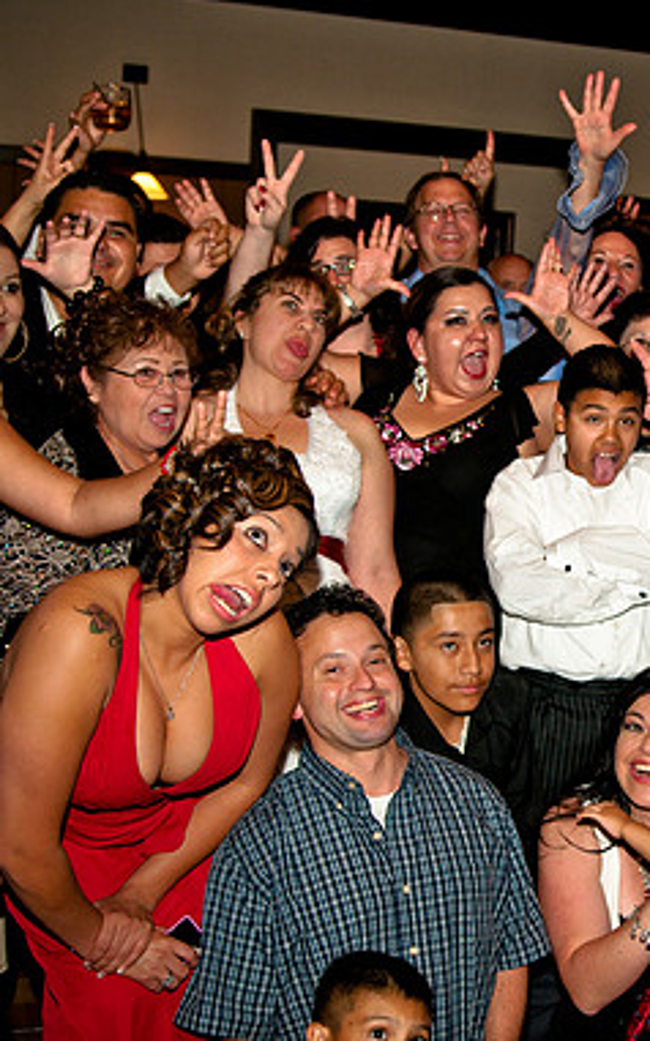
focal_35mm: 65
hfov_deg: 19.4
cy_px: 523
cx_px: 661
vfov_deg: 31.5
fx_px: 1843
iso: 400
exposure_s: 1/200
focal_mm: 28
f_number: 3.2
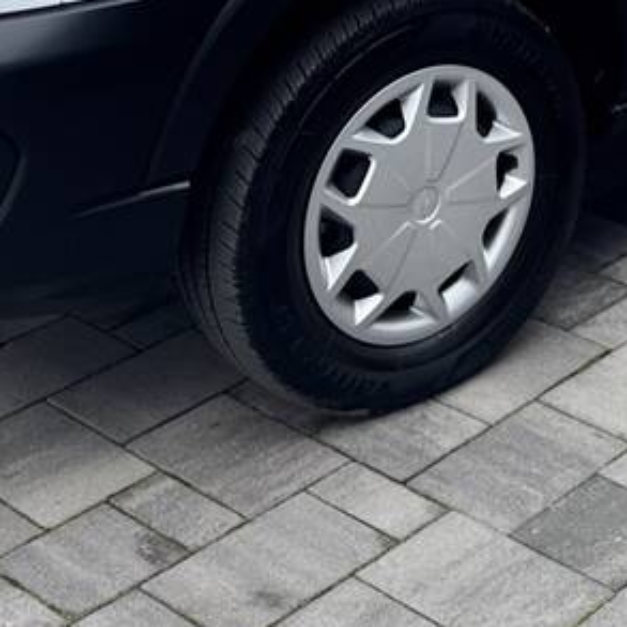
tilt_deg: -10.6
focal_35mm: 87
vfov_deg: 18.1
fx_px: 1783
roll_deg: +0.8
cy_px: -272
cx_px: 561
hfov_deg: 19.6
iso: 80
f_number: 1.78
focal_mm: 6.76
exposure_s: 1/995
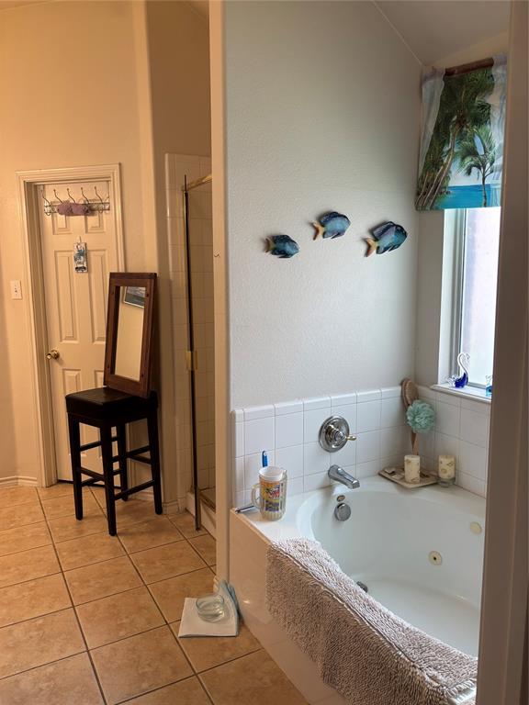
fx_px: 530
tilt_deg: -6.9
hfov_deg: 53.1
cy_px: 352
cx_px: 264
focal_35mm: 26
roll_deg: -0.1
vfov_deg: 67.3
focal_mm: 5.96
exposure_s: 1/120
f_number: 1.6
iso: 100
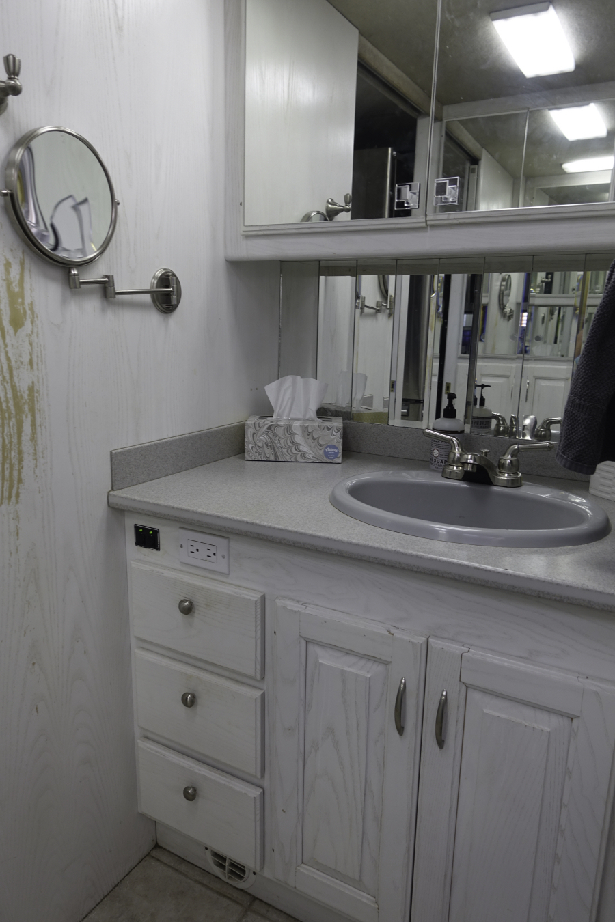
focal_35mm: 24
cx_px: 308
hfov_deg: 53.1
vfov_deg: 73.7
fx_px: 615
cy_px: 461
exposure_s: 1/30
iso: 125
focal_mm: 8.8
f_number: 2.8
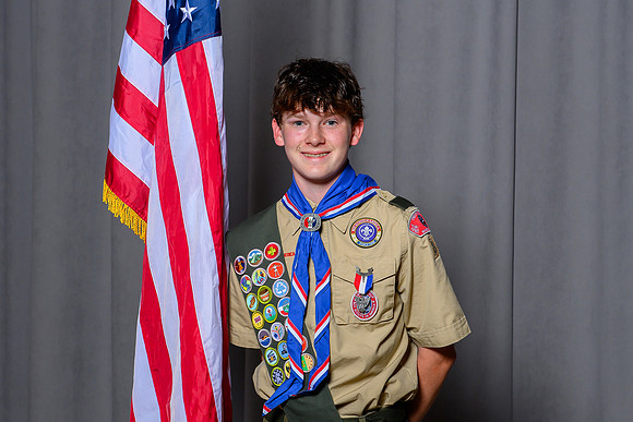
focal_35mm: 87
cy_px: 219
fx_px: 1533
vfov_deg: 15.7
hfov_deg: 23.3
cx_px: 302
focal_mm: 66
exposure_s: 1/160
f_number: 7.1
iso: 400
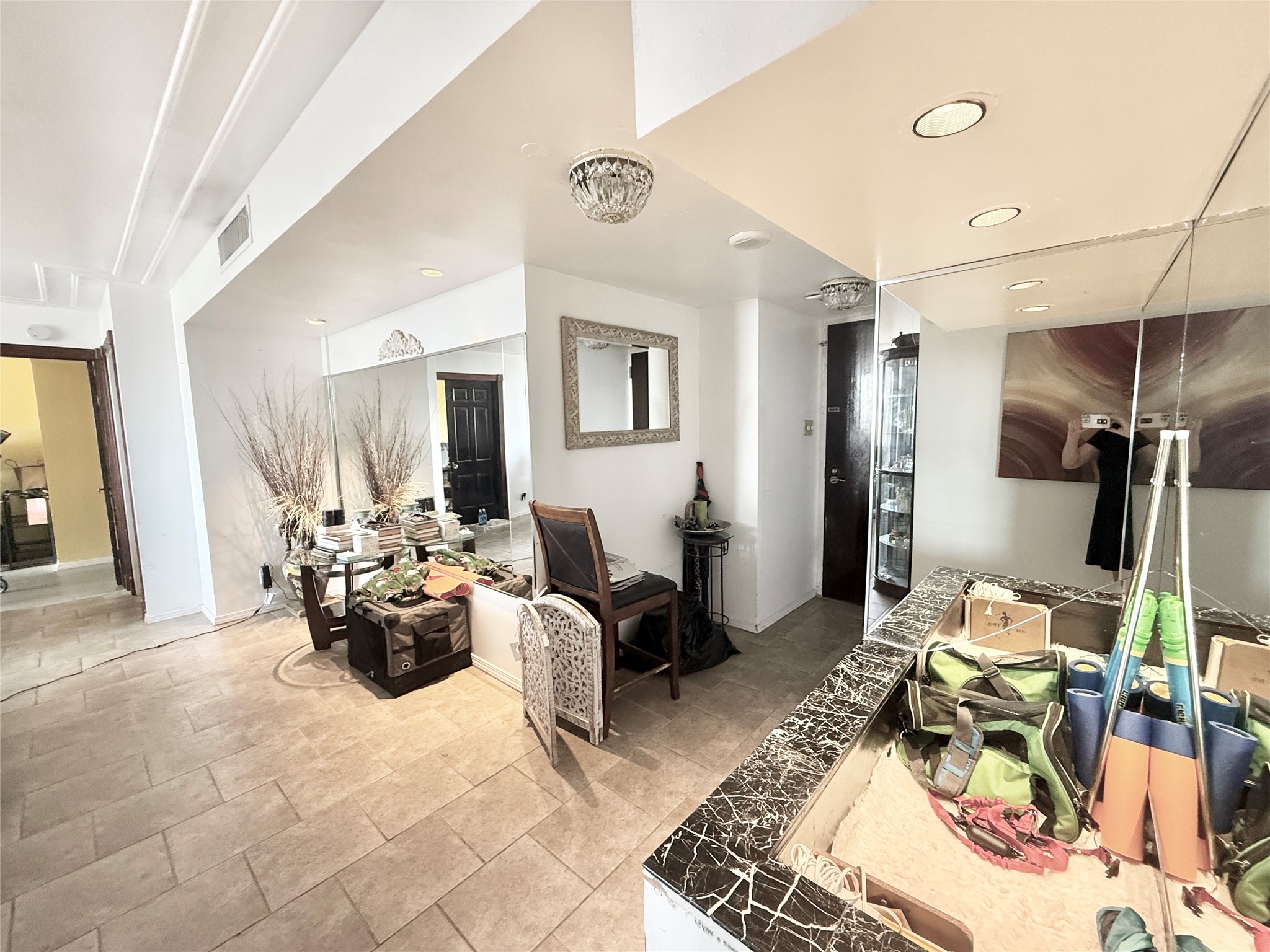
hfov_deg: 102.1
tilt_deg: -5.9
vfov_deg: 85.7
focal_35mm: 14
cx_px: 635
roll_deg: +0.7
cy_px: 476
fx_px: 514
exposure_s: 1/60
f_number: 2.2
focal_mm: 2.22
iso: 320
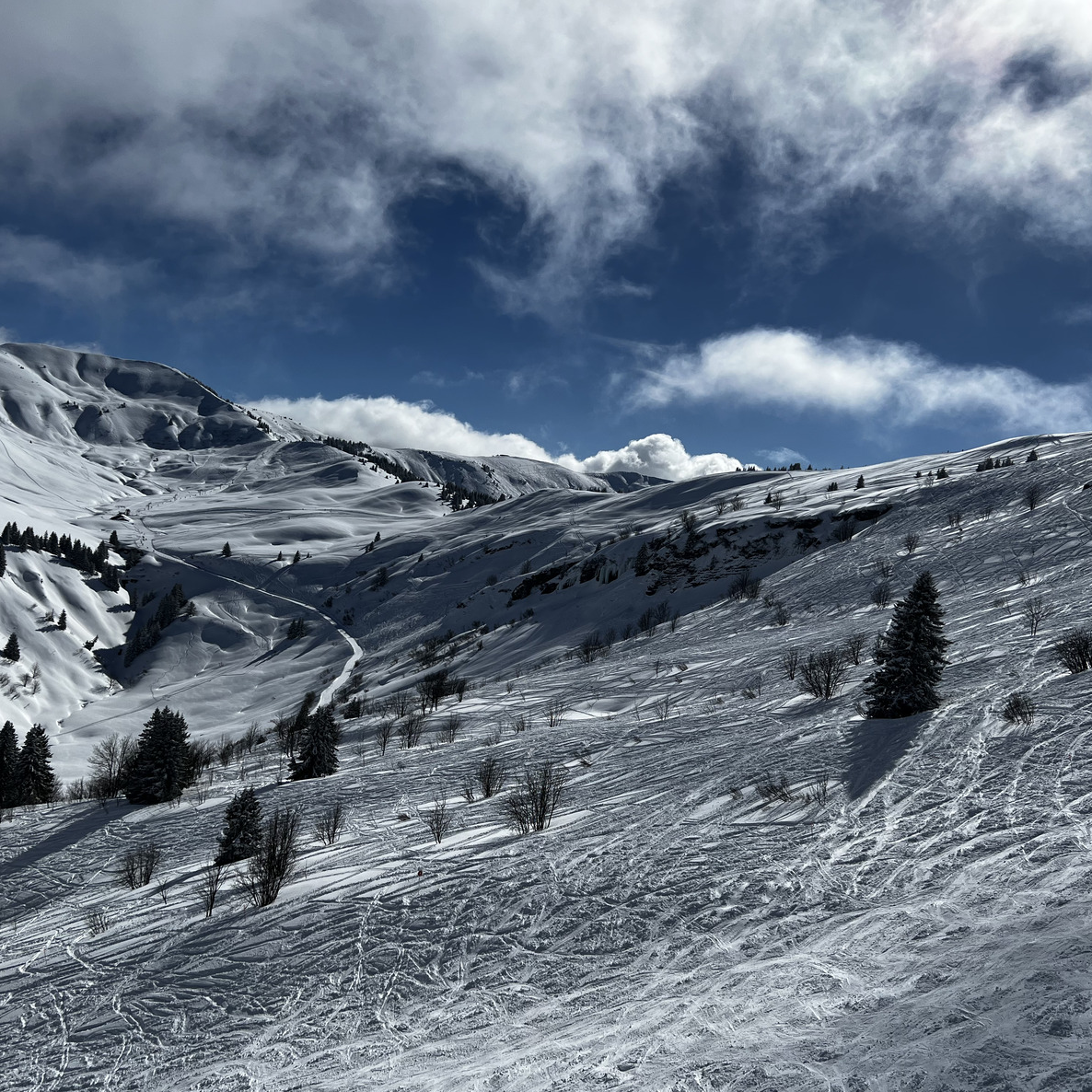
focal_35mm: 31
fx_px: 1106
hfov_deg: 52.5
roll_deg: -8.4
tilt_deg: -3.5
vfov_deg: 52.5
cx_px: 515
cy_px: 552
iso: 40
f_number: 1.5
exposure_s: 1/16393
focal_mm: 5.7
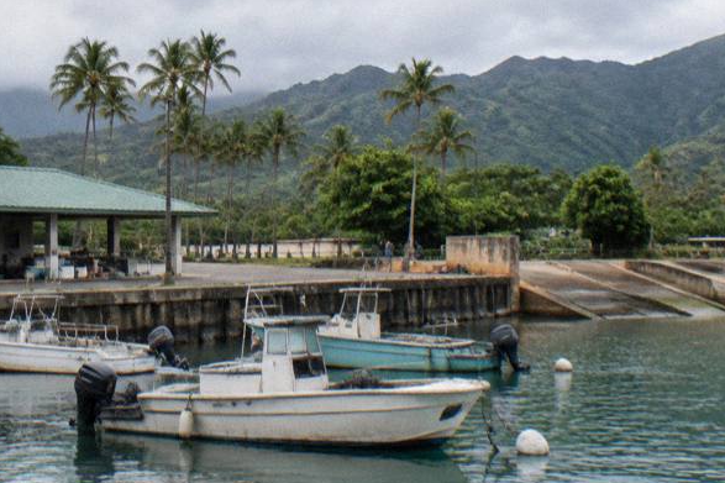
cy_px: 309
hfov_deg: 18.7
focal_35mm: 109
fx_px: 2194
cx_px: 495
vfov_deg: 12.5
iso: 200
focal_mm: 64
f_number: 9
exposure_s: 1/125
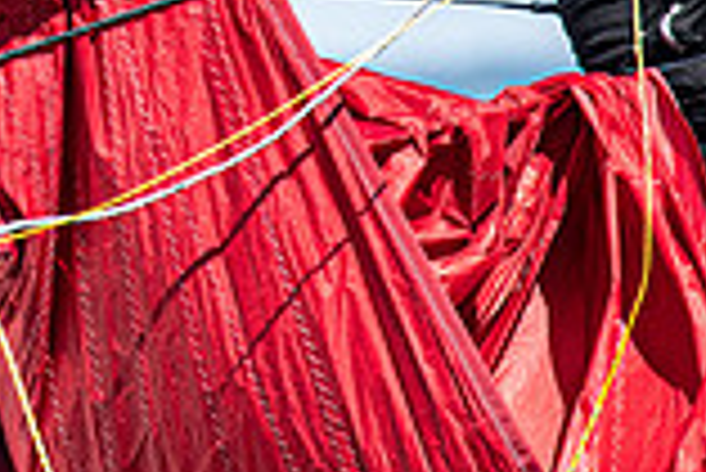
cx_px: -576
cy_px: -267
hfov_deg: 1.2
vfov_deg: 0.8
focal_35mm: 1663
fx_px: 32643
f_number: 5
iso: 320
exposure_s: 1/1600
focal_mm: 300
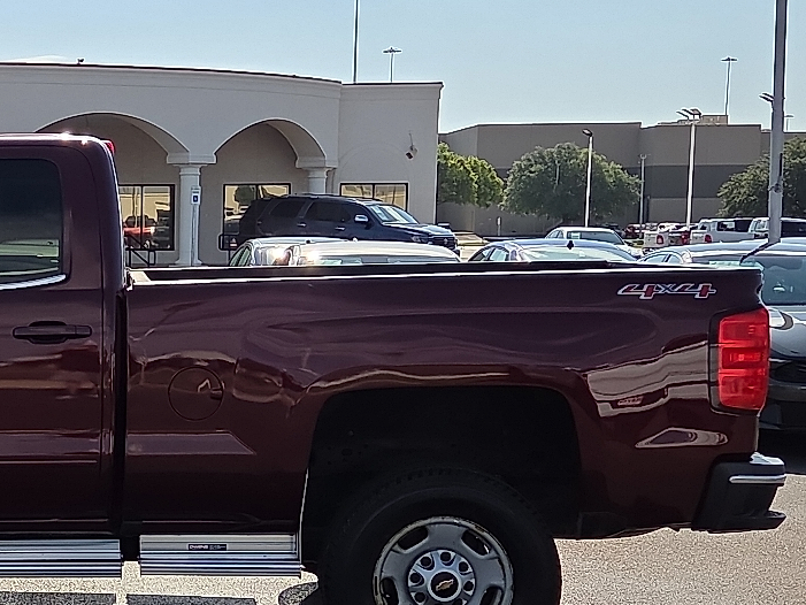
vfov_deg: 20.1
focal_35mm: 73
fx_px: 1700
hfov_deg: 25.0
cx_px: -49
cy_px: 405
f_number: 1.8
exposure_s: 1/2500
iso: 25
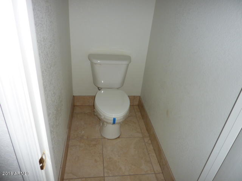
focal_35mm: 25
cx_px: 121
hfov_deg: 69.4
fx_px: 175
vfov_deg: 54.9
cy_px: 90
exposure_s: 1/30
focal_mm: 4.1
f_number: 3.3
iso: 100
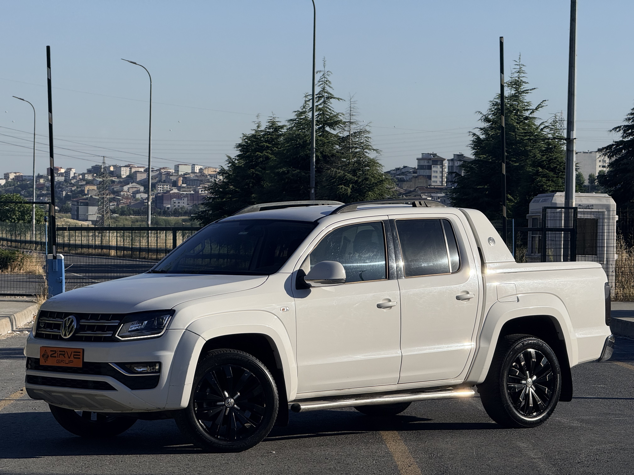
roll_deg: -1.0
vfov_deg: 12.3
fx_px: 2198
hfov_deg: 16.4
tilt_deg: -0.3
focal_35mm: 120
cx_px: 317
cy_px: 238
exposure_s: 1/2525
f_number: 2.8
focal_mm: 15.66
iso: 50
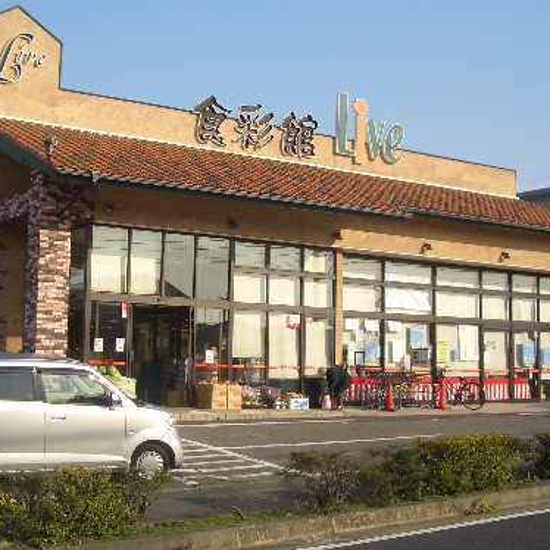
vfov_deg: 32.2
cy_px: 247
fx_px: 953
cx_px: 207
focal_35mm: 53
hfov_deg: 32.1
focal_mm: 5.8
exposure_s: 1/320
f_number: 4.3
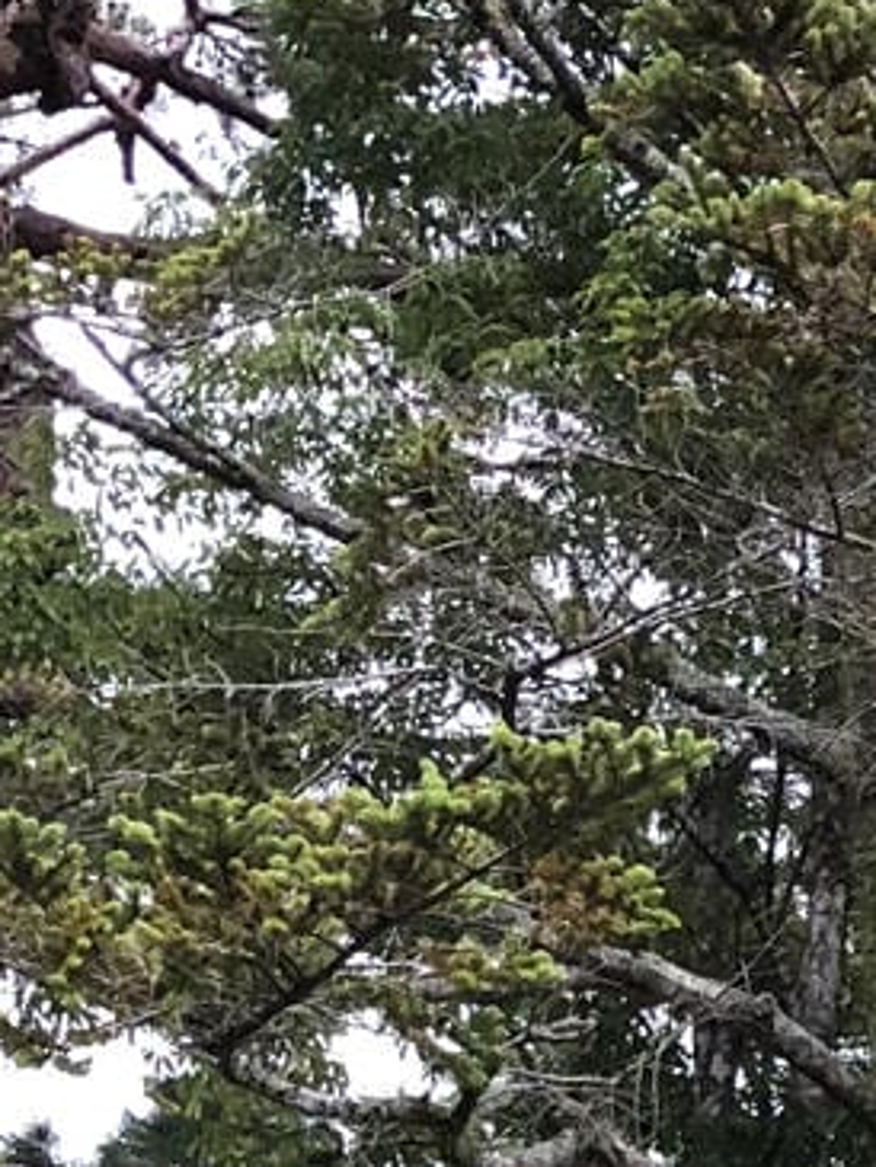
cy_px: 1567
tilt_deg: +11.9
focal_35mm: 127
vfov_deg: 14.8
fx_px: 4283
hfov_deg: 11.3
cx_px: 1269
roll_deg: +0.7
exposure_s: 1/15
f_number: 1.8
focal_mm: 3.99
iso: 100
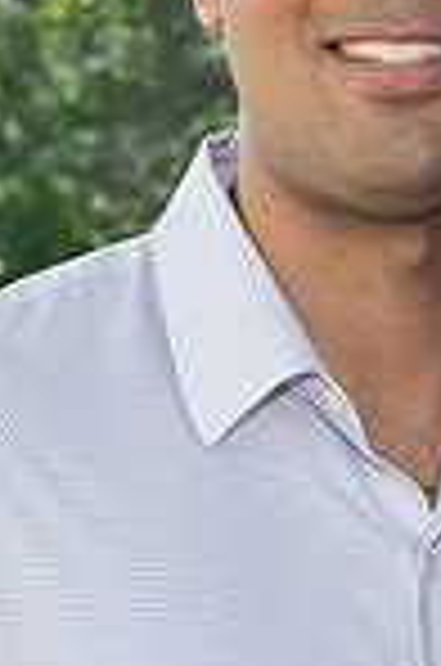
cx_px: 695
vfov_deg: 7.9
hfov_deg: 5.2
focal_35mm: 261
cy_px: 450
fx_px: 4818
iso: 250
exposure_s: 1/250
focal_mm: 38
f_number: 5
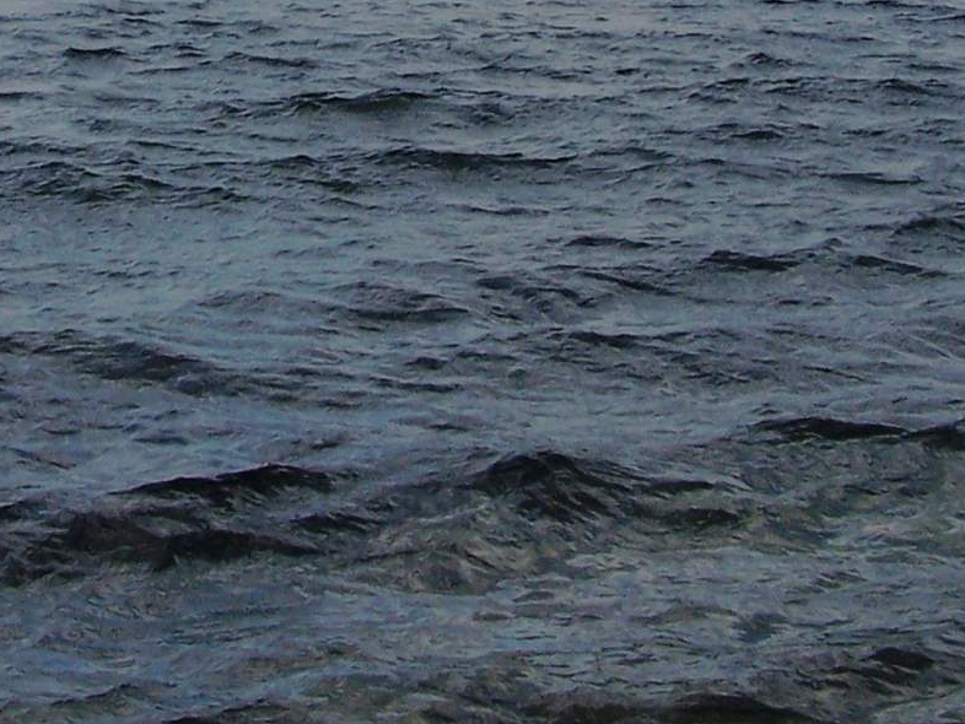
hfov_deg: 19.7
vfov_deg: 14.5
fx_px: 2761
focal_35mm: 99
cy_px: -129
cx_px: 221
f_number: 5.6
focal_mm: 6.3
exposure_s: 1/500
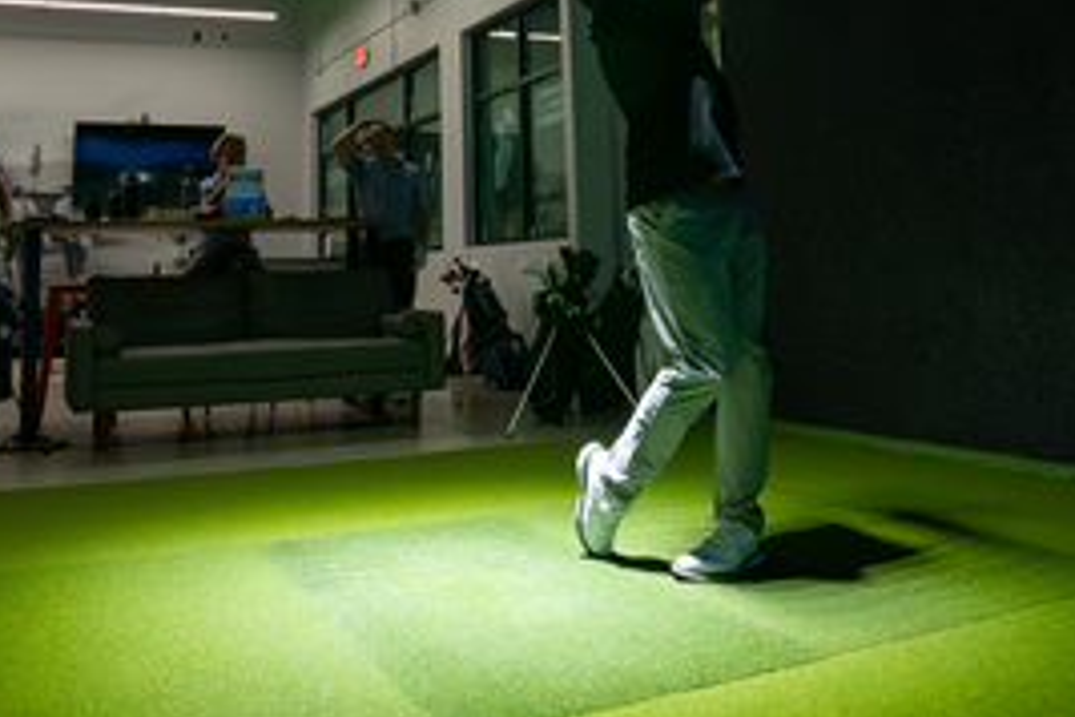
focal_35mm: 36
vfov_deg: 34.9
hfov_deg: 53.1
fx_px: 1075
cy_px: 83
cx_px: 511
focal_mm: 16
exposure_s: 1/800
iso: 20000
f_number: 4
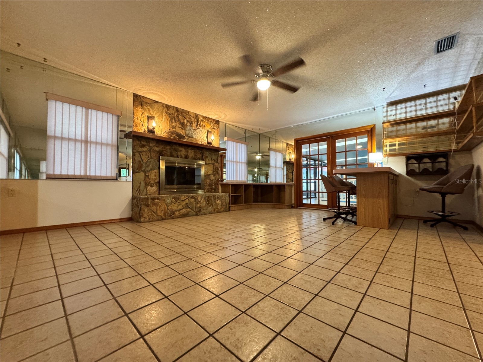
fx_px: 195
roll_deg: -0.2
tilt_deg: +1.2
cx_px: 242
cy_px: 181
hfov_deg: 102.1
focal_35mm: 14
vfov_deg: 85.7
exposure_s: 1/60
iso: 800
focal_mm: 2.22
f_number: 2.2
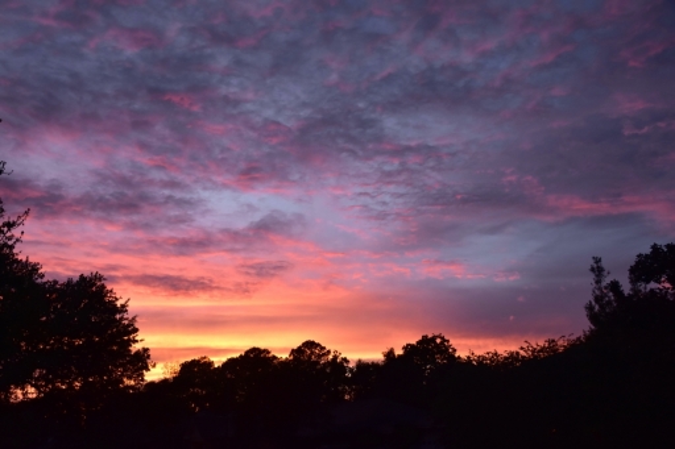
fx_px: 675
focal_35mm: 36
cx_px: 338
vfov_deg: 36.8
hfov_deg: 53.1
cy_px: 224
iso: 800
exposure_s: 1/200
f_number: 7.1
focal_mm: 24
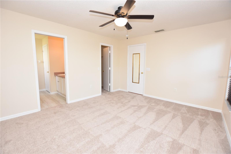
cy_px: 77
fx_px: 96
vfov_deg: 77.3
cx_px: 116
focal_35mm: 15
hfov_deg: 100.4
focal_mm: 10
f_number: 4
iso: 280
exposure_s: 1/60
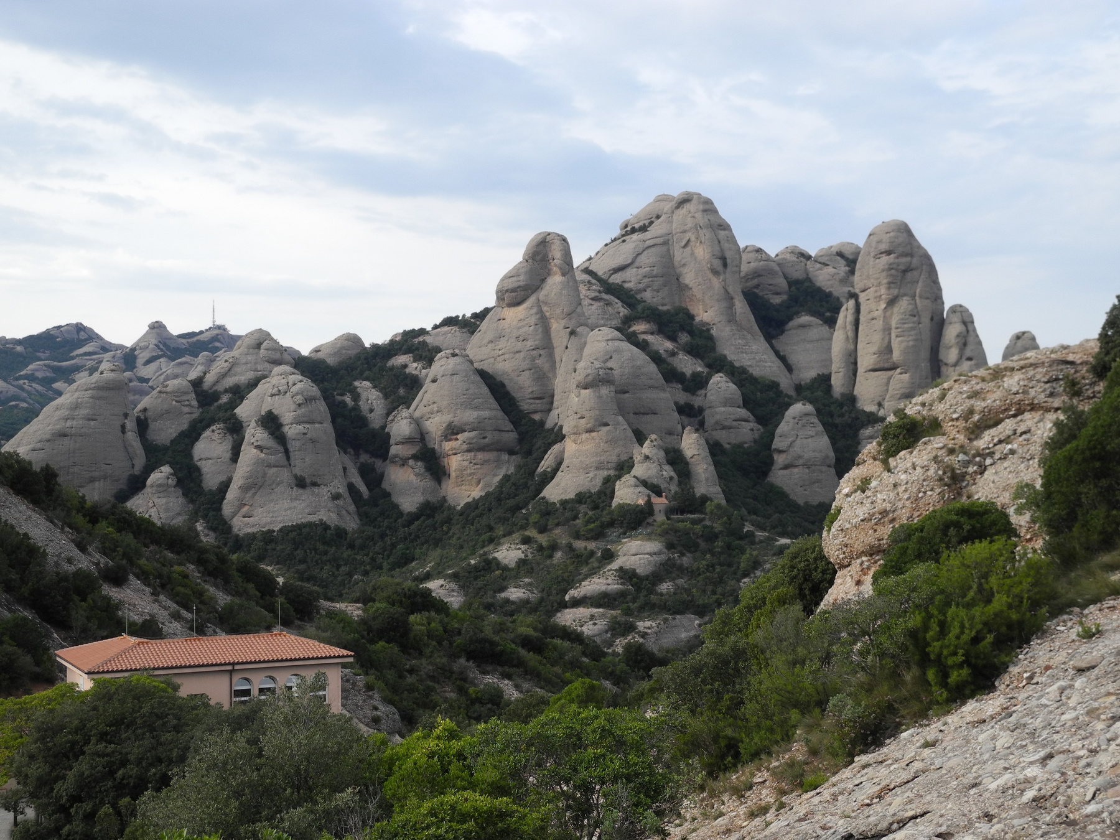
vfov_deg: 32.2
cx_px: 560
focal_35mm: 45
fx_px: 1456
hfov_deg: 42.1
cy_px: 420
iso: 100
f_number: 3.2
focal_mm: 9.7
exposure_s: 1/547
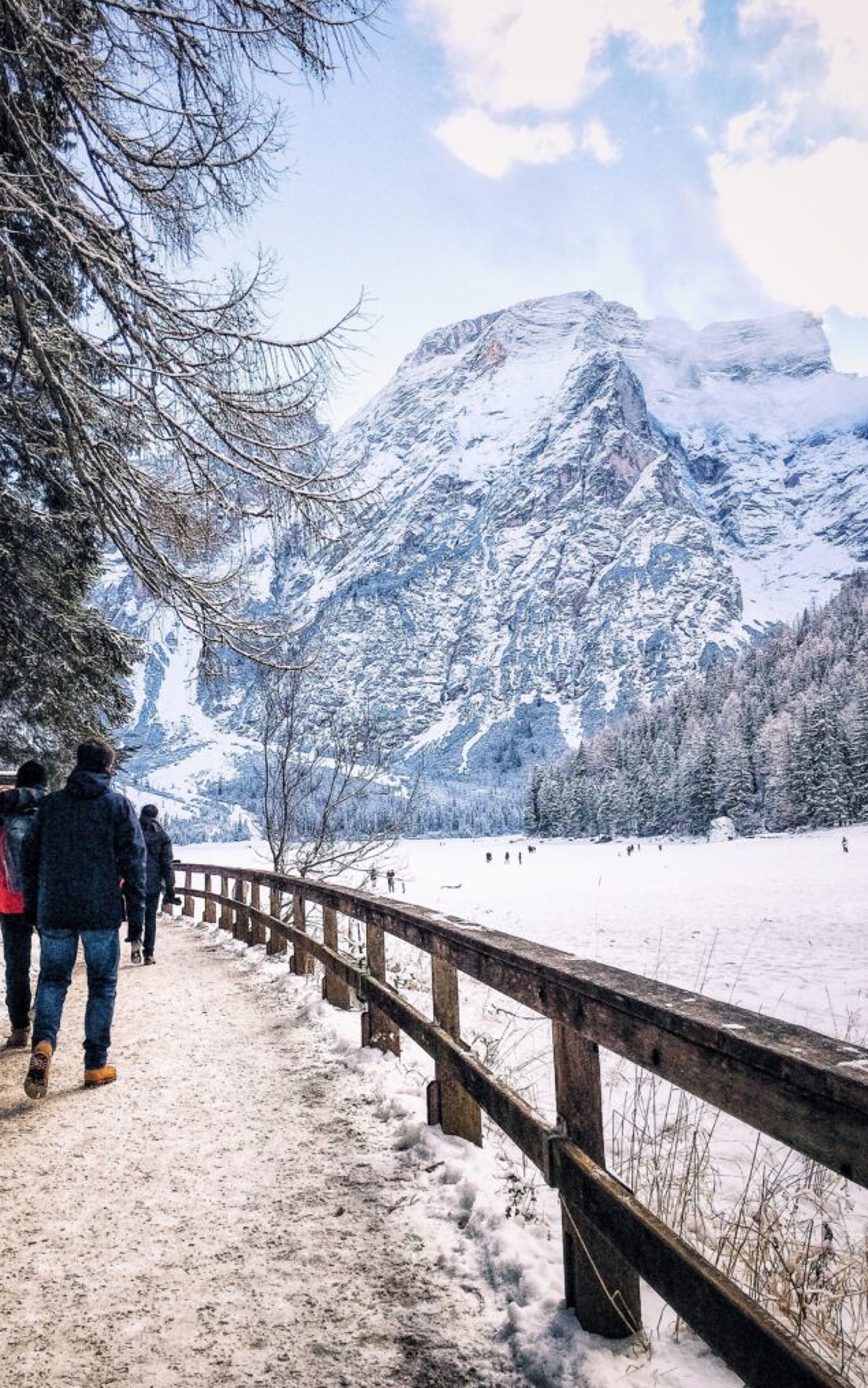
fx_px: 1172
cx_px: 395
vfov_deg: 61.2
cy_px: 693
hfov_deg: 40.6
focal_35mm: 31
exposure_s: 1/1080
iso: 32
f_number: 2.2
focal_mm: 4.15
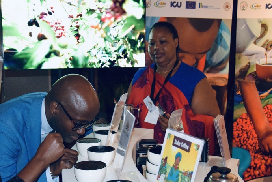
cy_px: 122
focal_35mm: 49
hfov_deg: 39.9
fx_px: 370
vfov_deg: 27.4
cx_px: 92
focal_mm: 22
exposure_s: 1/60
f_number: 3.8
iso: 2000
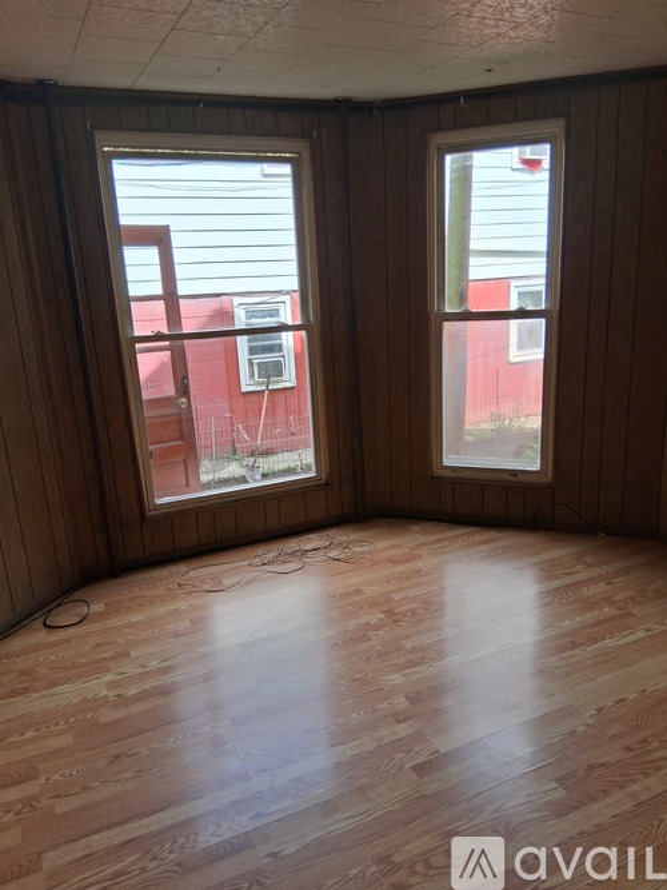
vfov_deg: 67.3
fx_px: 668
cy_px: 445
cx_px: 334
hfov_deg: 53.0
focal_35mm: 26
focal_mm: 3.98
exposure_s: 1/100
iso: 25
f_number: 1.8
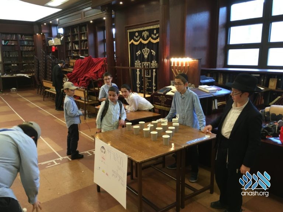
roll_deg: +1.8
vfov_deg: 48.2
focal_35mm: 29
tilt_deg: -10.4
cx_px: 142
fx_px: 237
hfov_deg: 61.7
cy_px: 106
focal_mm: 4.15
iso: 80
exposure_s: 1/30
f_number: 2.2
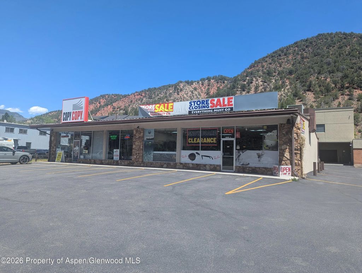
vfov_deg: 56.9
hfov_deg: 71.5
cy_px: 136
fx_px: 251
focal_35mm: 24
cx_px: 181
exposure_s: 1/1742
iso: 52
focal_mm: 6.81
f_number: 1.85
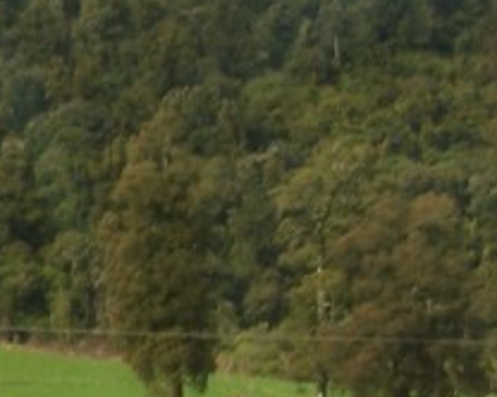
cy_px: 380
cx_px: -339
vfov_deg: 10.7
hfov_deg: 12.5
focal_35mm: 143
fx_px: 2101
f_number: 2.8
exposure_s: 1/180
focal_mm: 6.3
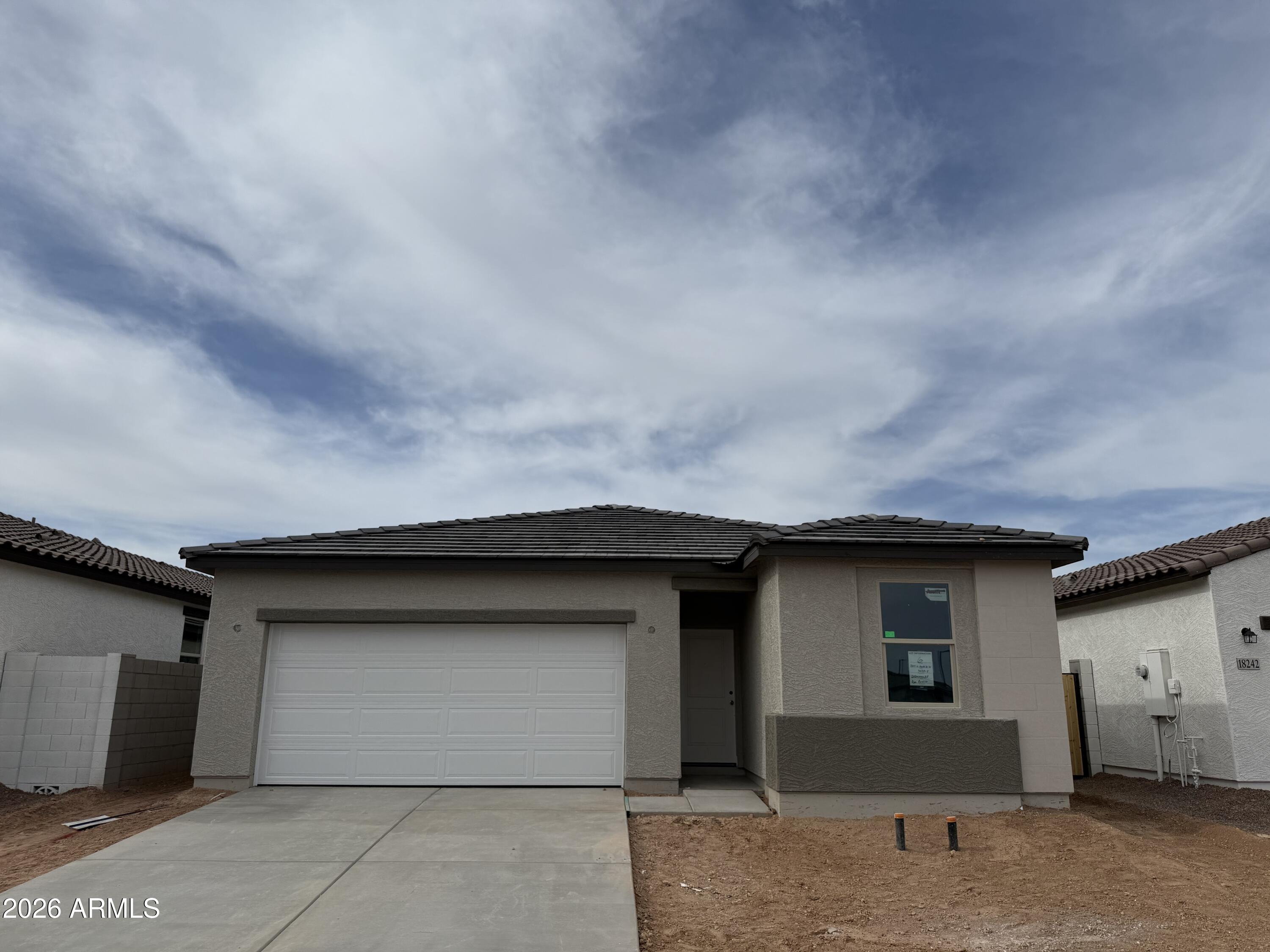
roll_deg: -0.6
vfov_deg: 56.8
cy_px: 476
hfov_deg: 71.6
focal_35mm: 24
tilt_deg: +14.6
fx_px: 881
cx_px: 635
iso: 80
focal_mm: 6.76
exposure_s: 1/10309
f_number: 1.78
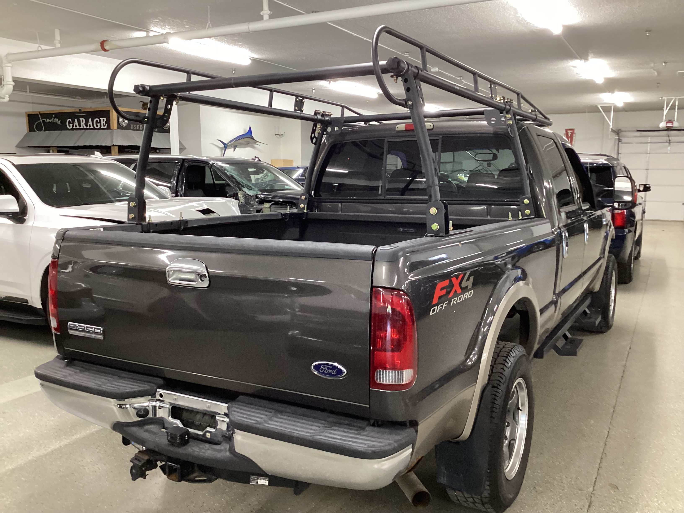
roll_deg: -0.7
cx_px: 342
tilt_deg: -10.1
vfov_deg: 45.4
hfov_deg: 58.4
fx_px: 613
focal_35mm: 31
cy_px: 256
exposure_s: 1/40
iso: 320
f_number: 2.4
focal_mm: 3.3
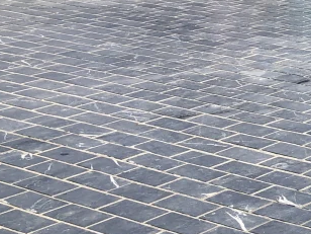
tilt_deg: -7.5
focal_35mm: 109
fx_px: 979
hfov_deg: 15.3
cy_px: 0
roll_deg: -0.1
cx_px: 575
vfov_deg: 13.4
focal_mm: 4
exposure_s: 1/1333
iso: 20
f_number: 1.8
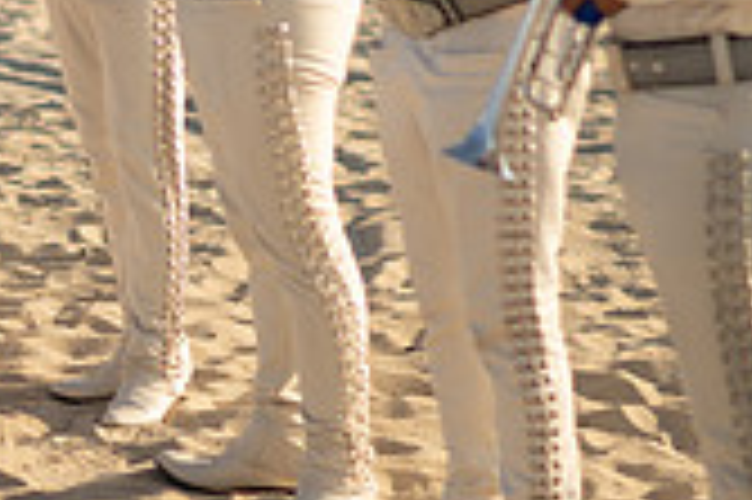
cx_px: -162
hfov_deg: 10.0
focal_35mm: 202
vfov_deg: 6.7
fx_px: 4215
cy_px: -61
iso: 100
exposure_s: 1/5000
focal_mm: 58
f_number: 1.8
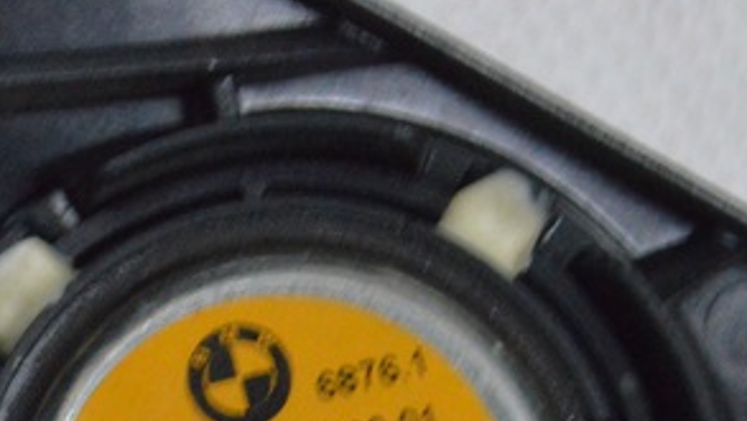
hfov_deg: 9.5
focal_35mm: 226
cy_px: 619
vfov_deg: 5.3
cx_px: 288
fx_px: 4485
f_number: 20
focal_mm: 55
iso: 6400
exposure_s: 1/15
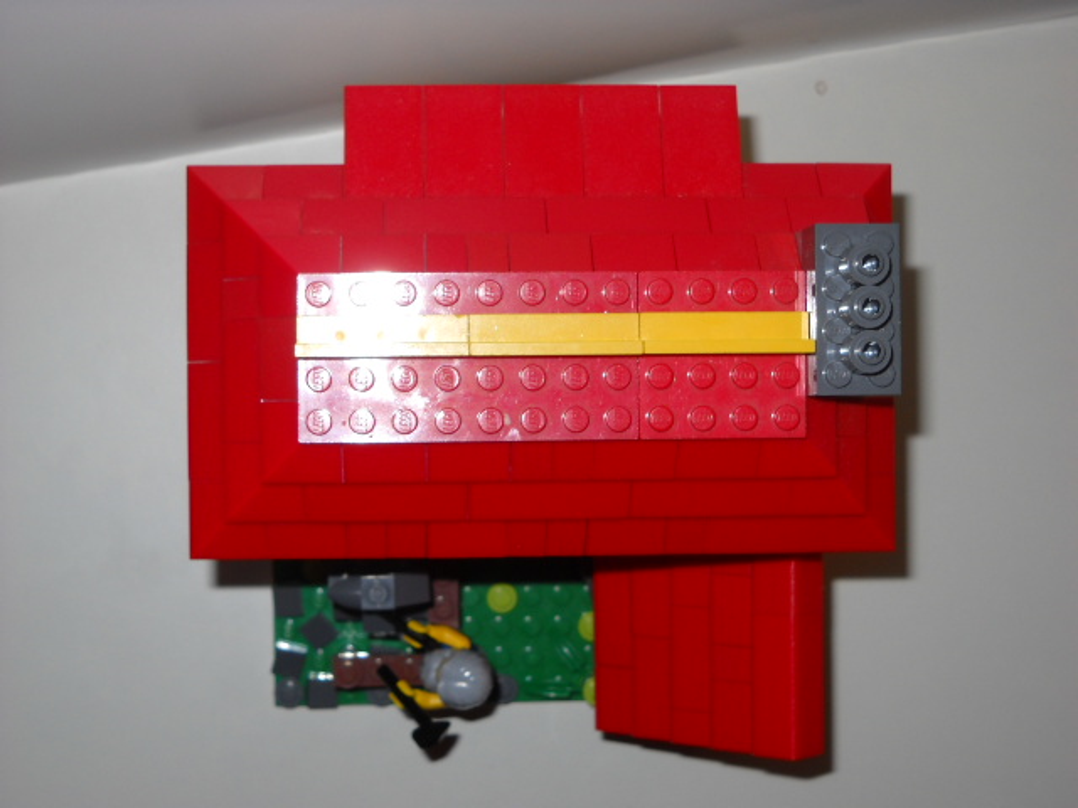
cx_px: 539
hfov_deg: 29.8
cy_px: 404
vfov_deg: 22.6
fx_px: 2024
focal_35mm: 65
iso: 64
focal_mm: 10.84
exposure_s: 1/60
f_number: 4
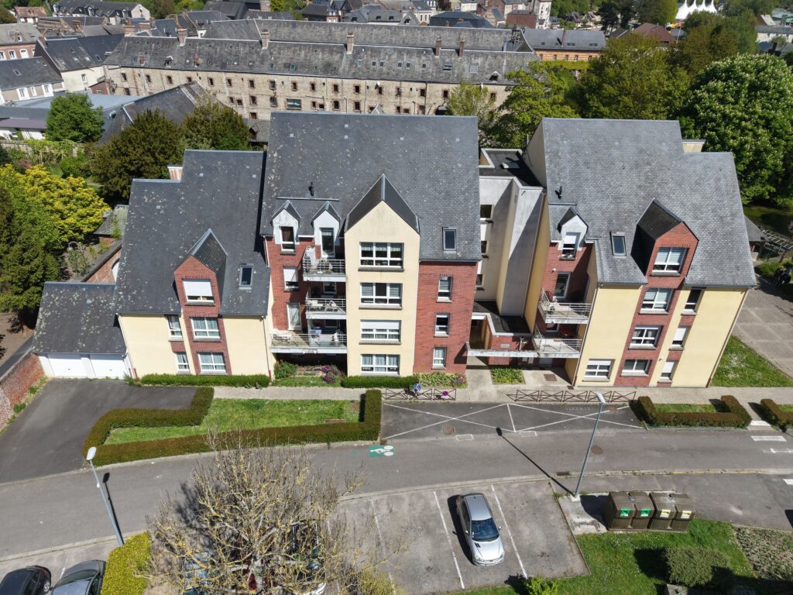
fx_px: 550
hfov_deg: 71.6
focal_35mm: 24
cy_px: 298
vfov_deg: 56.8
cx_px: 396
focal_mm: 8.67
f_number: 1.8
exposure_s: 1/4000
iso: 130
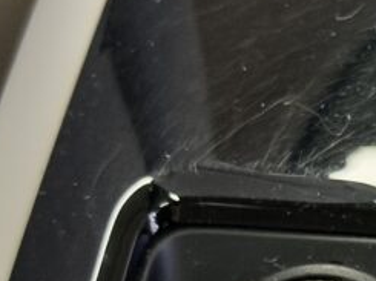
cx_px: 674
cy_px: 445
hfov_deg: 9.4
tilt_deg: -32.1
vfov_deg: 7.2
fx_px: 2180
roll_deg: +2.7
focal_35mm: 201
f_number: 1.78
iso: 800
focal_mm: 6.76
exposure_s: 1/23
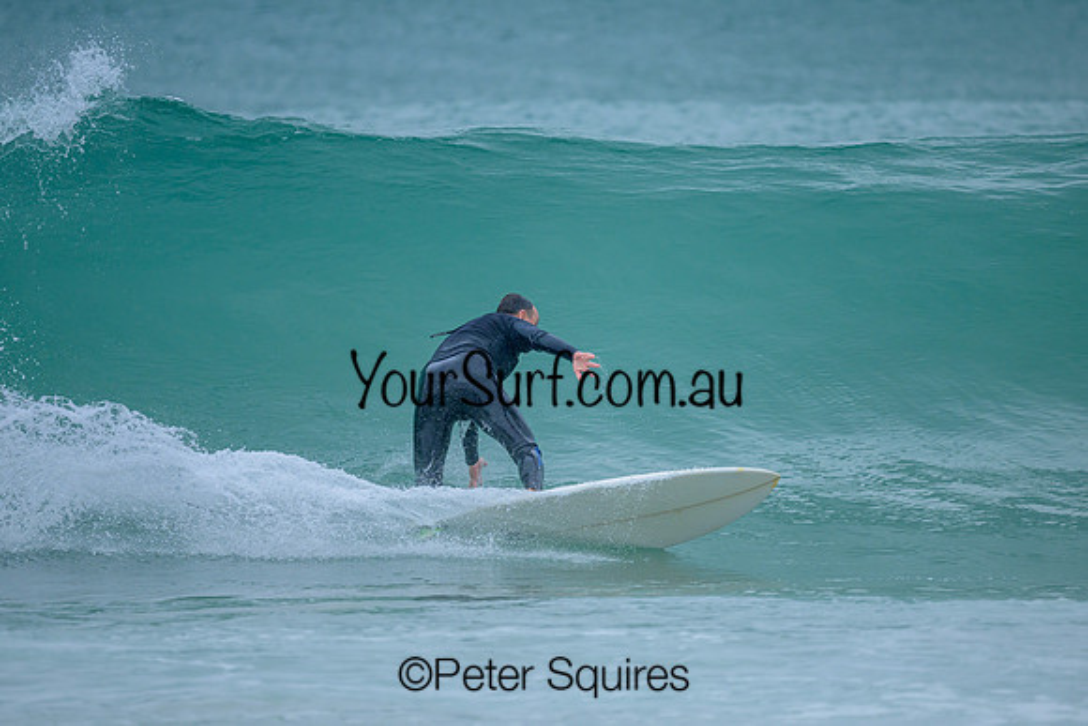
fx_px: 25008
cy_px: 351
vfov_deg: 1.7
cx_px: 525
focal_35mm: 827
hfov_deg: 2.5
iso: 800
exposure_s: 1/2000
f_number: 6.3
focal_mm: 800
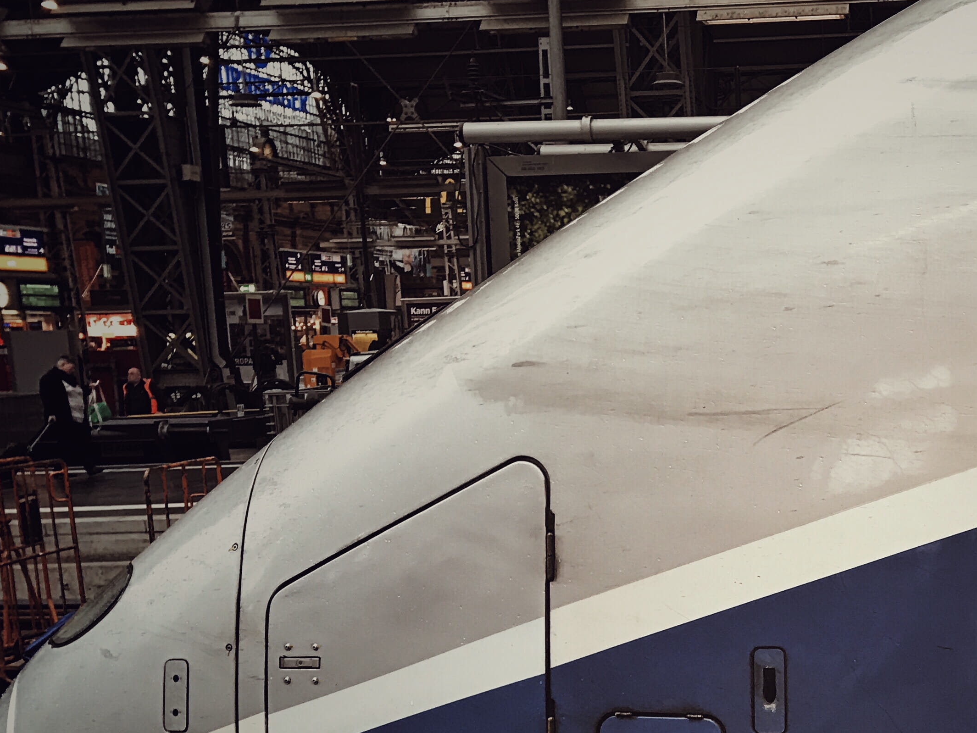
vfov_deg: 27.0
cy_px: 594
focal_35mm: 53
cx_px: 841
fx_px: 1496
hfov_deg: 34.5
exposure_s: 1/33
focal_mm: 3.99
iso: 32
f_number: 1.8
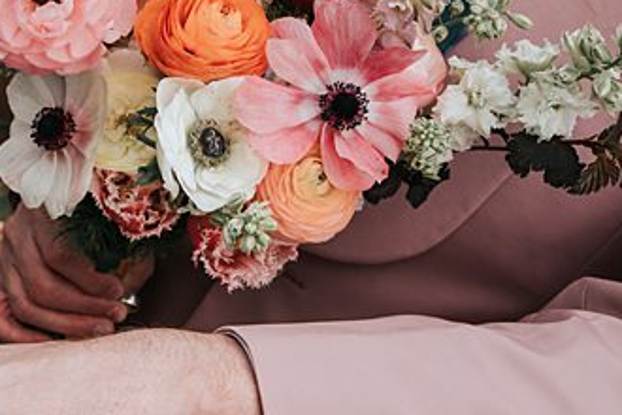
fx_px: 1593
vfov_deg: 14.7
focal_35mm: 92
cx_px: -256
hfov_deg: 19.7
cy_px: 335
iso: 250
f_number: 7.1
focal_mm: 30.4
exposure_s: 1/400
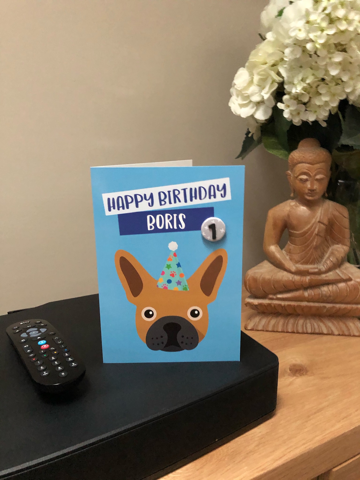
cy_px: 240
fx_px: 388
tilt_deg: -16.7
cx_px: 180
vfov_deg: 63.4
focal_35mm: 28
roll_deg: +1.4
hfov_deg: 49.7
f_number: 1.8
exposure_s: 1/4
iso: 100
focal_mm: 3.99
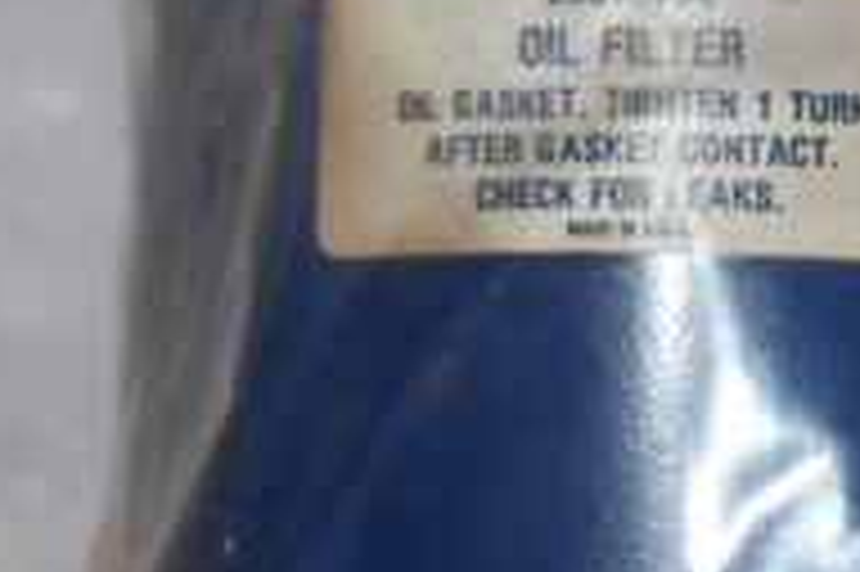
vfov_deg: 7.3
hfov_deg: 11.0
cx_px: 653
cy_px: 16
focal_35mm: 186
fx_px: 4442
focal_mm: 55
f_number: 5.6
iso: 400
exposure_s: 1/80
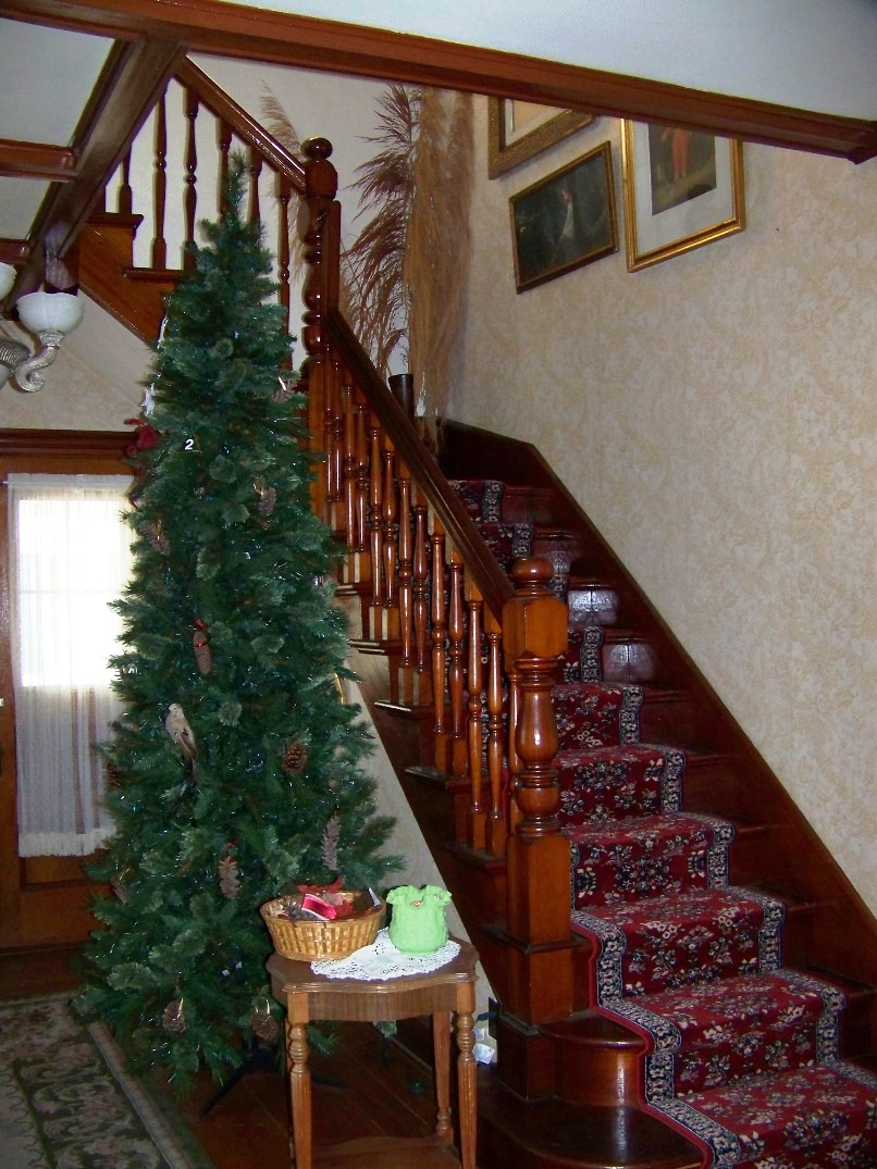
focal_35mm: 36
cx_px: 438
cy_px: 584
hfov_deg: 39.6
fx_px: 1216
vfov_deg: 51.4
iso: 200
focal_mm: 5.85
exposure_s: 1/30
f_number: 2.8
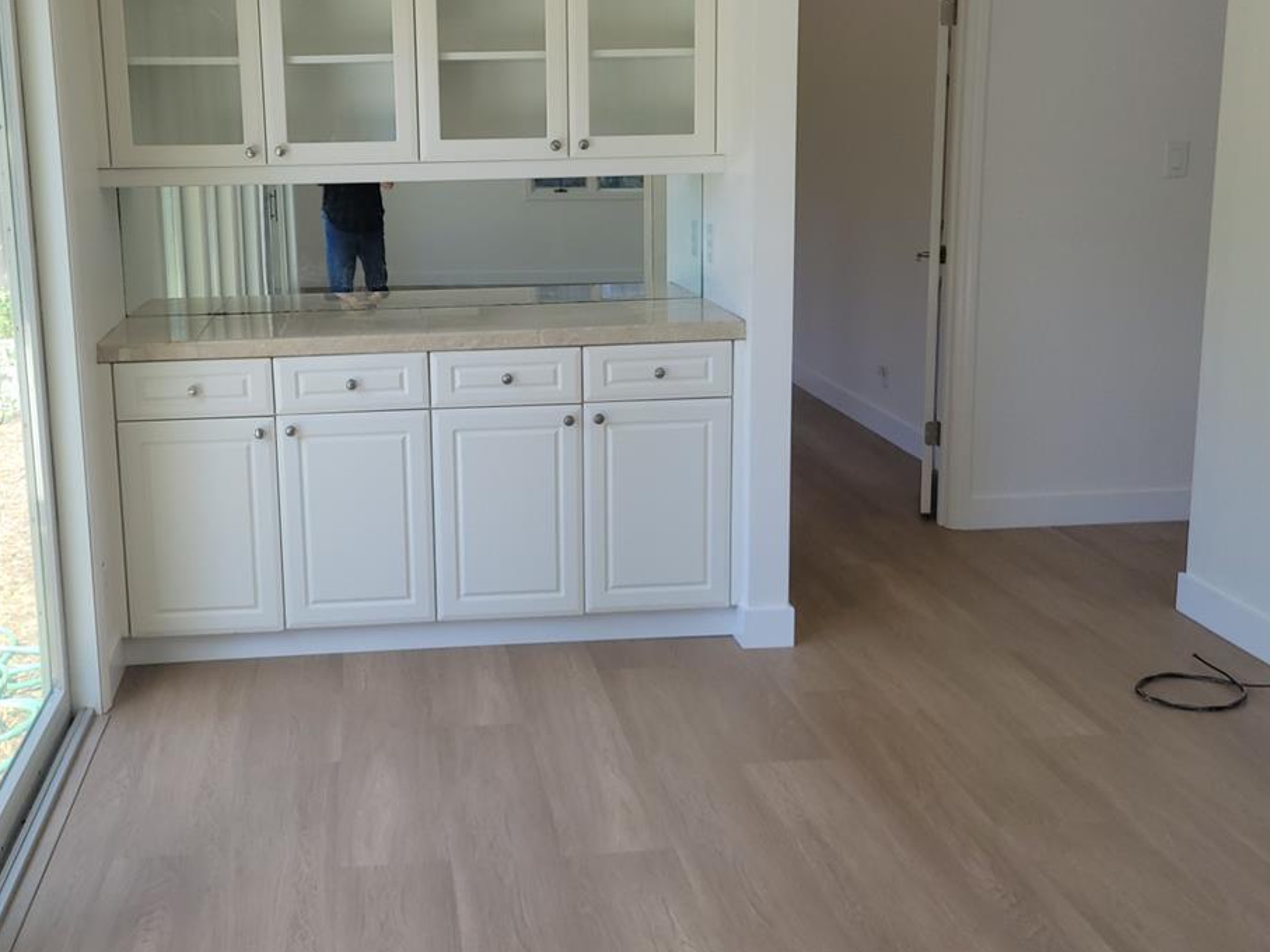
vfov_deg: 33.6
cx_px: 526
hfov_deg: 43.7
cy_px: 419
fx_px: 1577
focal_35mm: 43
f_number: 1.8
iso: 40
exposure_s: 1/160
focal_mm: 5.4
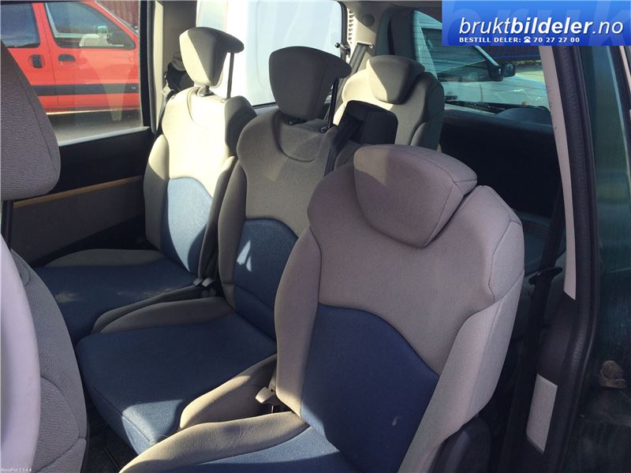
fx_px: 529
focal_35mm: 29
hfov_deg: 61.7
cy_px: 236
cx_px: 316
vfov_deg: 48.2
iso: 32
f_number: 2.2
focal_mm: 4.15
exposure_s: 1/205
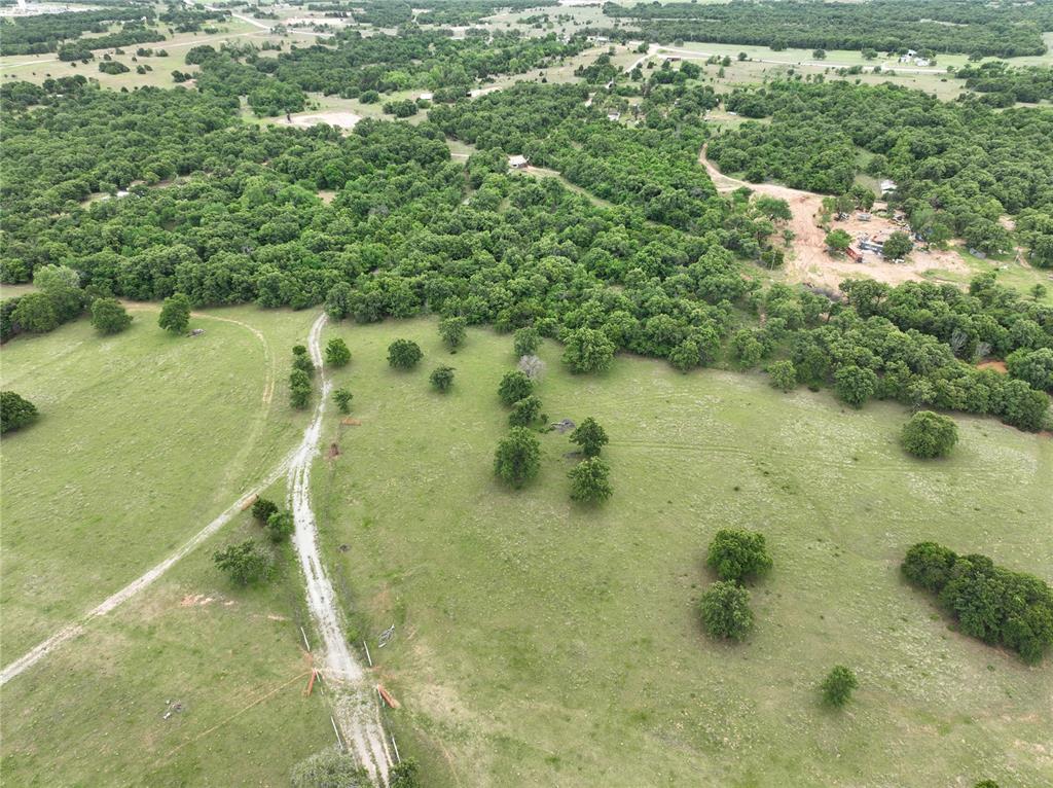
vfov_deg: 56.7
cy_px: 394
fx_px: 729
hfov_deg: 71.6
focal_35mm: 24
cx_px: 526
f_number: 2.8
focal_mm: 12.29
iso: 100
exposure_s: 1/400
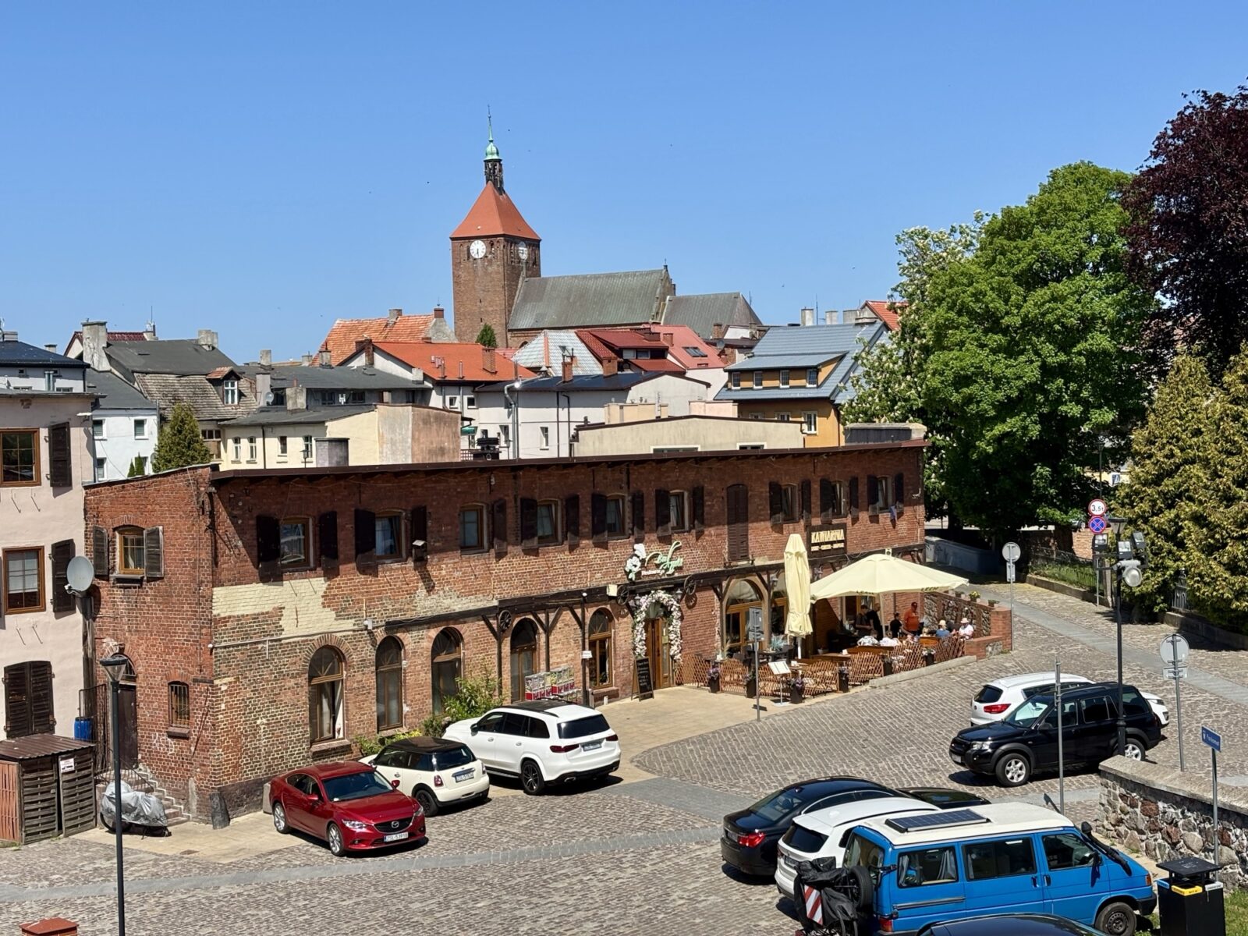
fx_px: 1875
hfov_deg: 36.8
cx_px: 624
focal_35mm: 52
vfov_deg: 28.0
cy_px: 468
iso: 40
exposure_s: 1/3021
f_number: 1.6
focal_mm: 5.96
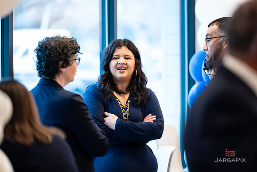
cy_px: 86
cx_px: 128
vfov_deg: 6.8
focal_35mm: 202
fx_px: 1446
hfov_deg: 10.2
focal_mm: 200
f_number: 3.2
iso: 800
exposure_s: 1/200
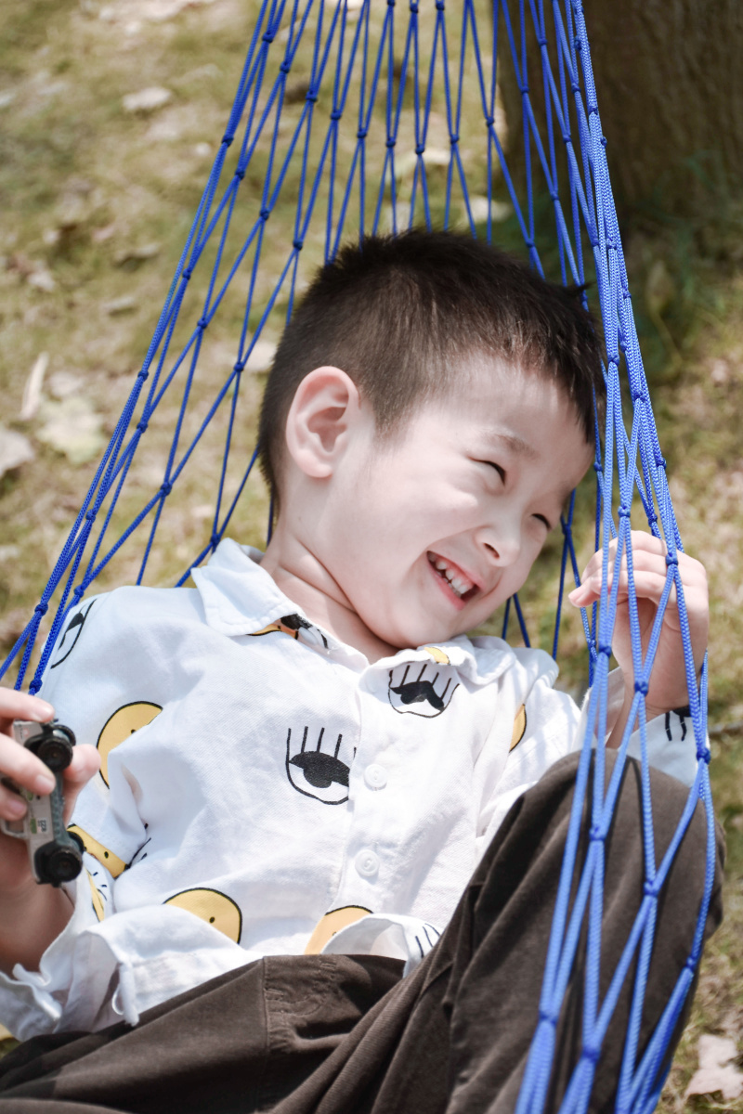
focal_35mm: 68
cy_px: 557
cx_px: 372
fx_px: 2090
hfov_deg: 20.2
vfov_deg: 29.9
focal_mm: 45
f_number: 4.5
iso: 125
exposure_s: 1/800
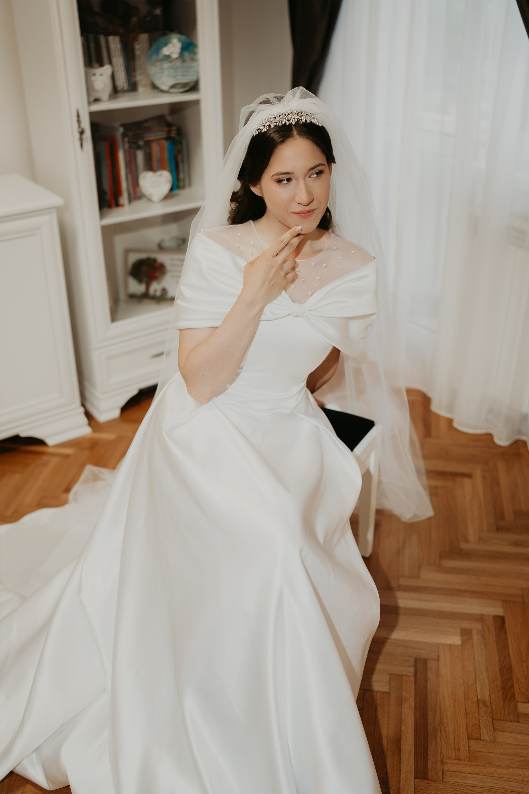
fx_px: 771
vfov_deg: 54.4
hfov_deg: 37.9
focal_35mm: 35
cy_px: 397
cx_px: 264
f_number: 1.8
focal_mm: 35
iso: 200
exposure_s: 1/125
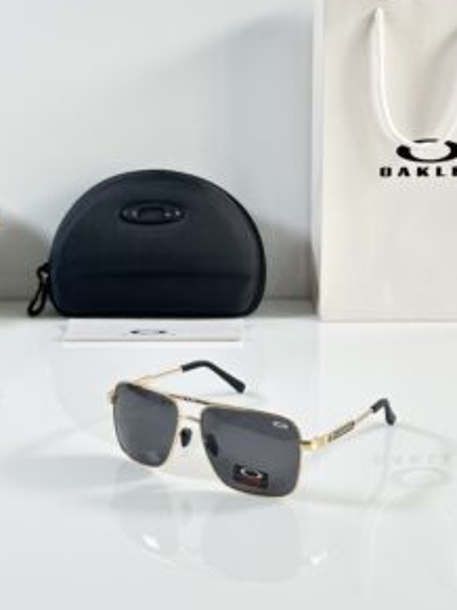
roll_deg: +0.0
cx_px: 205
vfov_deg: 29.3
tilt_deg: -9.8
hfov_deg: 22.2
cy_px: 224
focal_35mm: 66
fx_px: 1163
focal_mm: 6.86
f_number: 1.78
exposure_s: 1/100
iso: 64
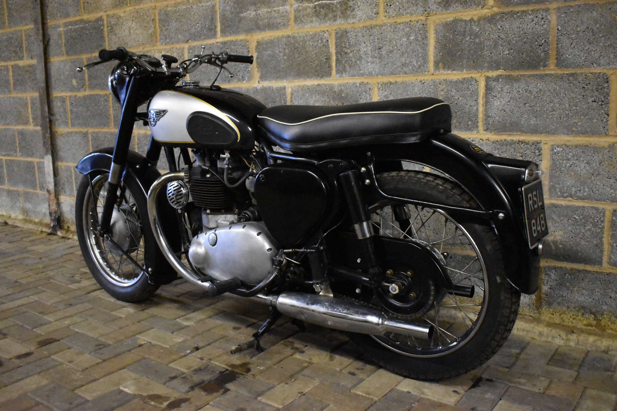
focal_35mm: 34
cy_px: 206
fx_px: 591
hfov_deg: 55.1
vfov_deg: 38.4
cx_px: 308
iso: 10000
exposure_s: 1/125
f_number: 3.8
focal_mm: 23
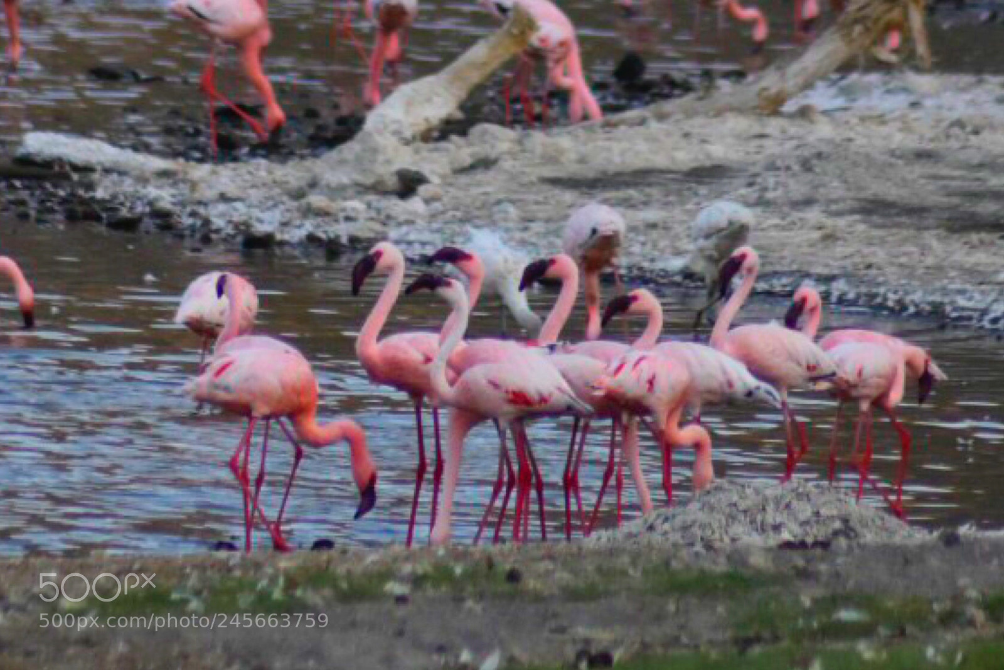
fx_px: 12550
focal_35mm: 450
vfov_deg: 3.1
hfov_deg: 4.6
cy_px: 335
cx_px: 502
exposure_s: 1/1600
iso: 800
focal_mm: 300
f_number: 5.6
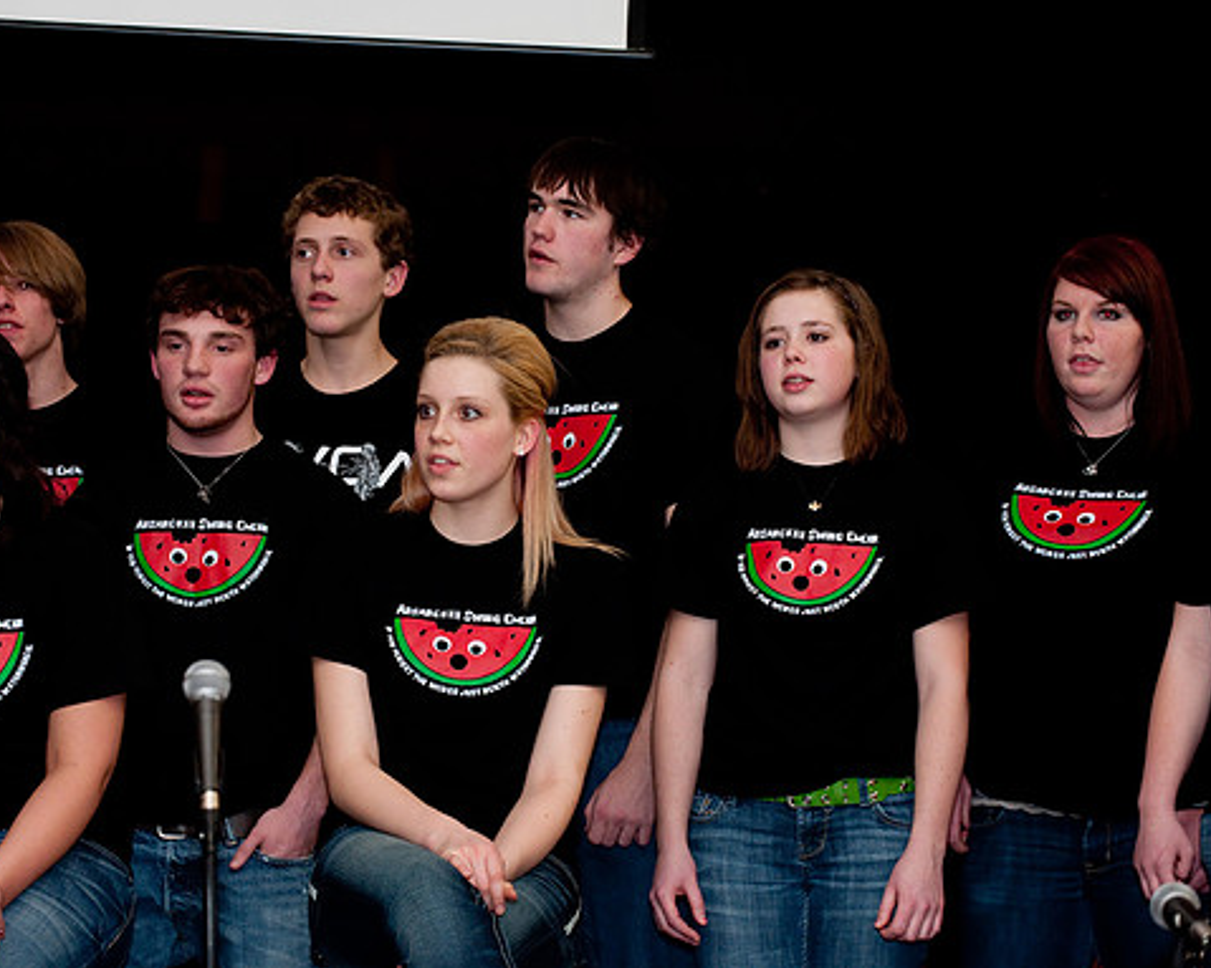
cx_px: 516
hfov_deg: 13.6
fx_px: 5088
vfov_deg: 10.9
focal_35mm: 142
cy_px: 483
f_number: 5.6
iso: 560
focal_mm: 125
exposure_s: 1/125
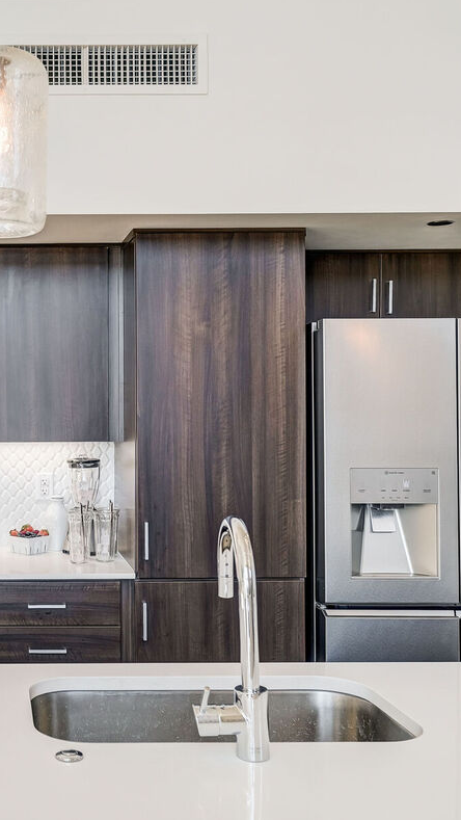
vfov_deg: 47.3
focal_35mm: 43
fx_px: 934
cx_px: -9
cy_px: 419
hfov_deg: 26.2
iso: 160
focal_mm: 16.6
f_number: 4
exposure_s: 1/50
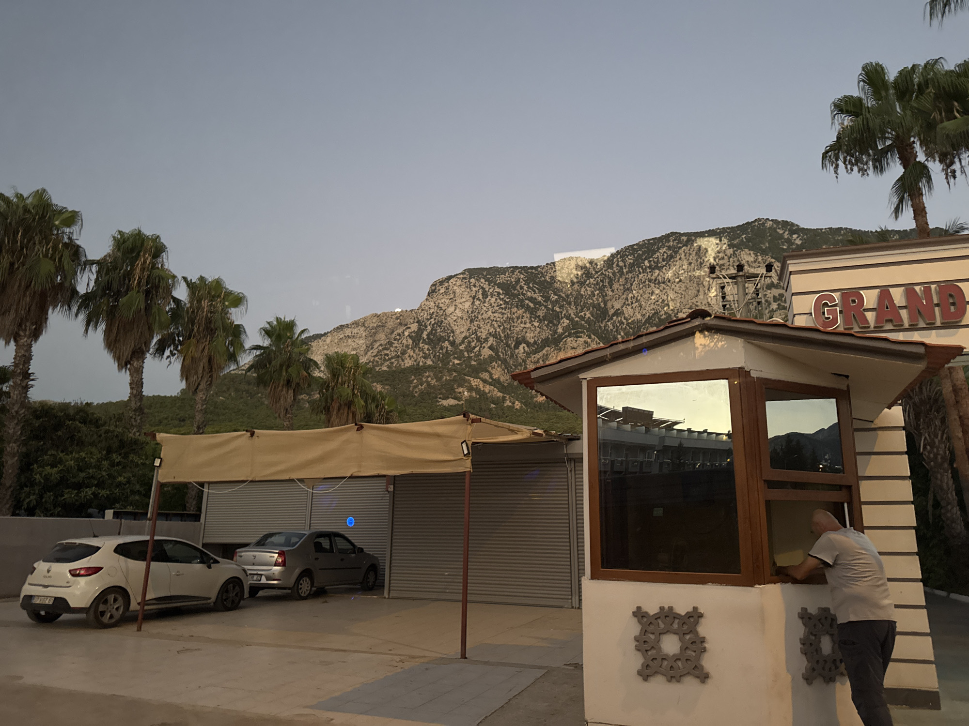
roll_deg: -0.1
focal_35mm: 24
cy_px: 363
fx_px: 672
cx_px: 484
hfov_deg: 71.6
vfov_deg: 56.8
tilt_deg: +15.0
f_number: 1.78
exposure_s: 1/25
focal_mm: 6.76
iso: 800
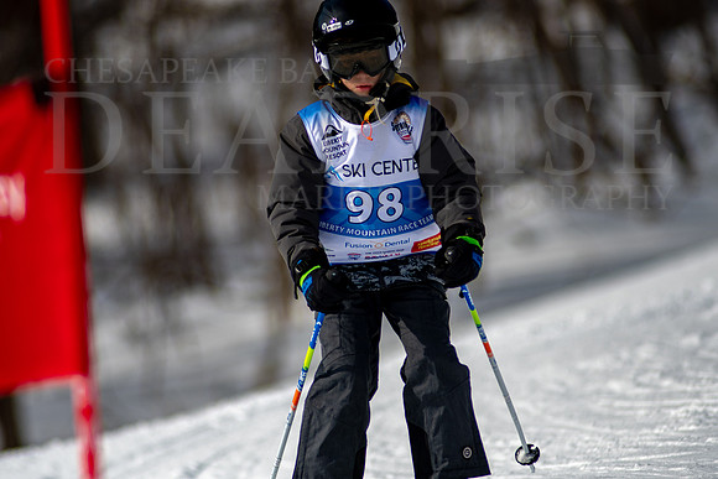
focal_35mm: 450
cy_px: 240
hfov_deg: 4.6
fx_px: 8977
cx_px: 359
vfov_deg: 3.1
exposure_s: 1/6400
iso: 100
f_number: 2.8
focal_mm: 300
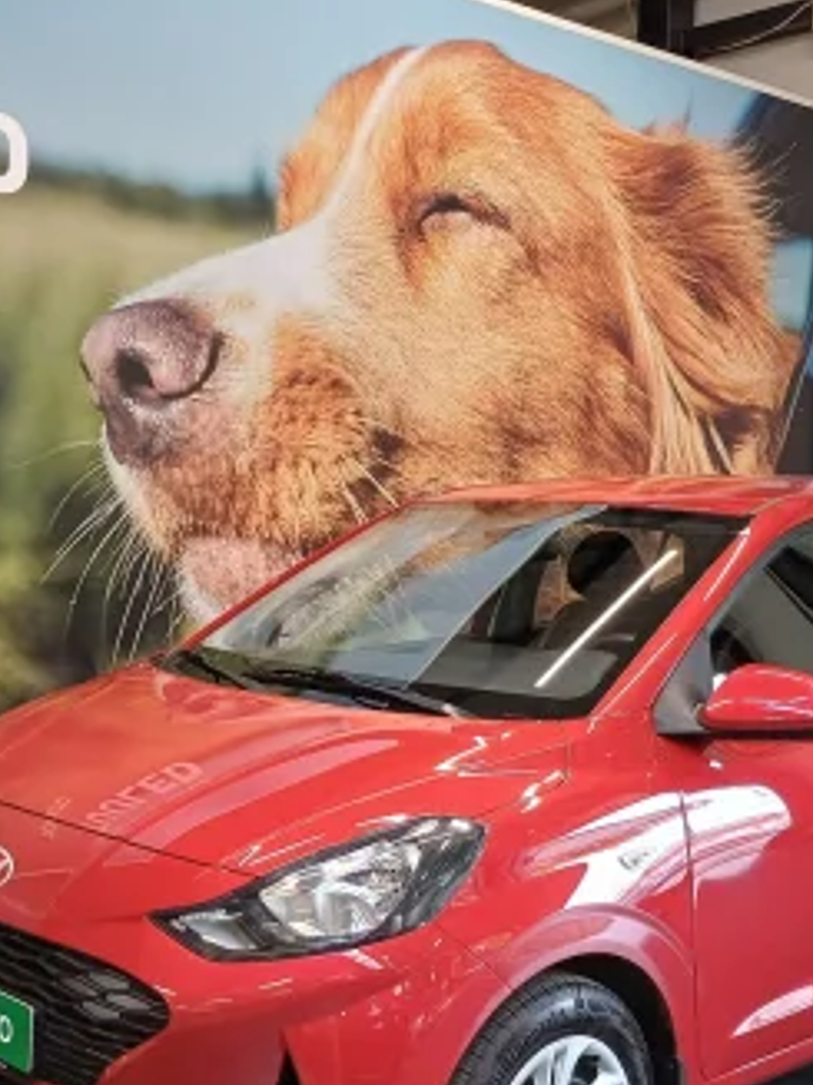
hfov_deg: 29.6
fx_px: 1535
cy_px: 604
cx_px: 378
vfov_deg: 38.9
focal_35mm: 49
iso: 160
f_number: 1.8
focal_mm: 4.65
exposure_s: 1/50
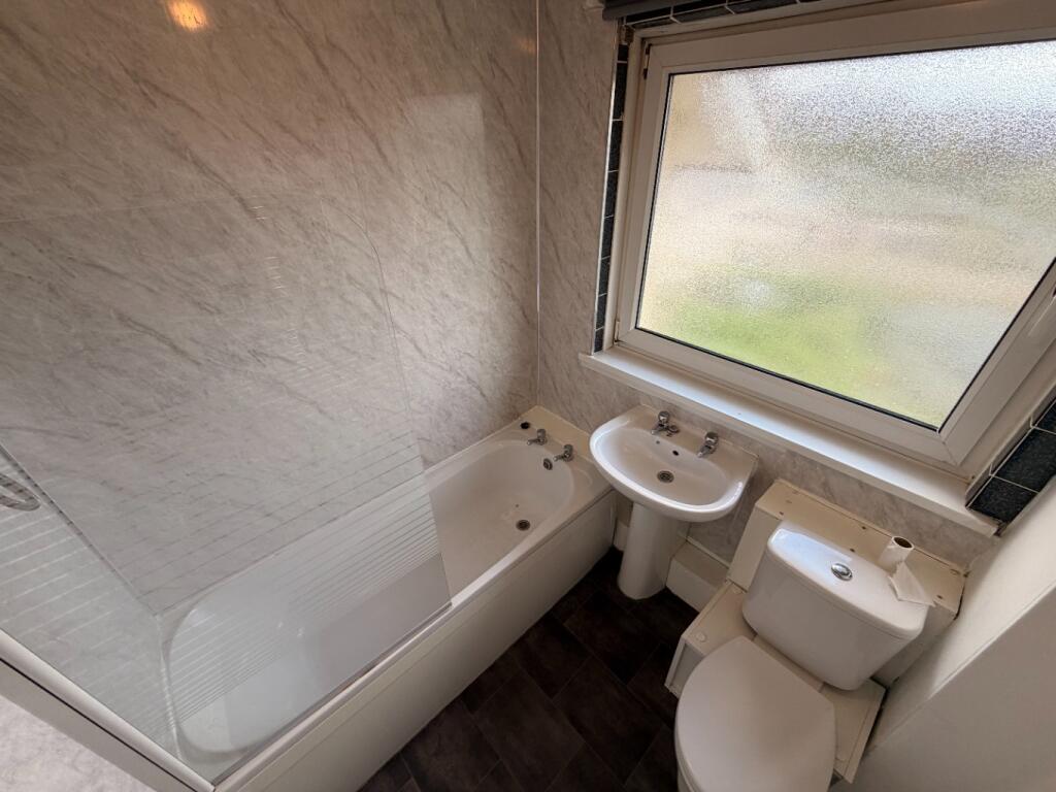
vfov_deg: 85.7
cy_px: 396
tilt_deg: -33.0
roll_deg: +2.0
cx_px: 528
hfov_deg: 102.1
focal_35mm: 14
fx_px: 427
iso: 100
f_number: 2.2
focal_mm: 2.22
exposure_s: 1/121
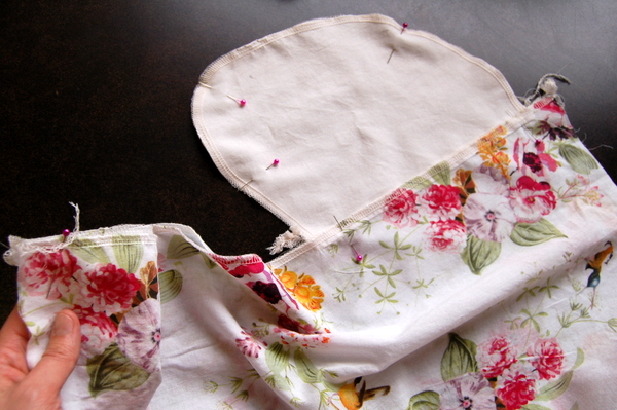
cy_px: 205
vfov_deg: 36.8
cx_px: 308
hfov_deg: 53.2
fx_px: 616
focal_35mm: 36
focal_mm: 24
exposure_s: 1/125
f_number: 5.6
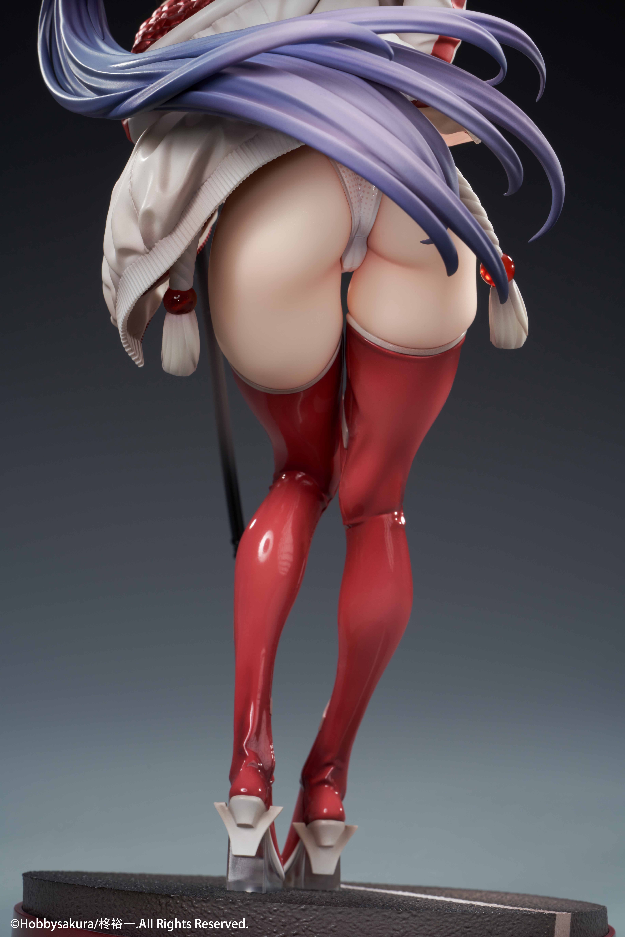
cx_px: 312
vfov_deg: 22.6
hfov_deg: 15.2
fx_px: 2344
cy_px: 468
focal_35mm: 90
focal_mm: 90
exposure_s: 1/15
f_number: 16
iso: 125
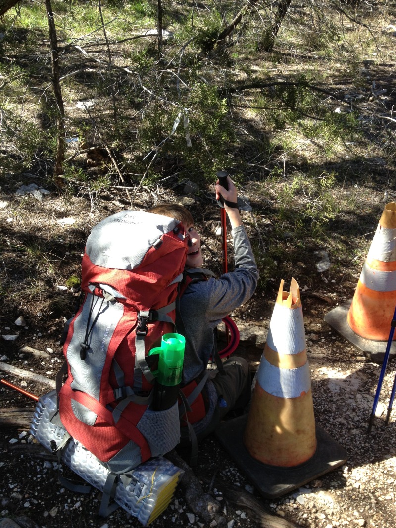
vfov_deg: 52.6
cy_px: 264
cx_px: 198
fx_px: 534
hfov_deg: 40.7
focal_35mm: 35
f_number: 2.4
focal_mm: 4.28
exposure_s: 1/185
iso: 50
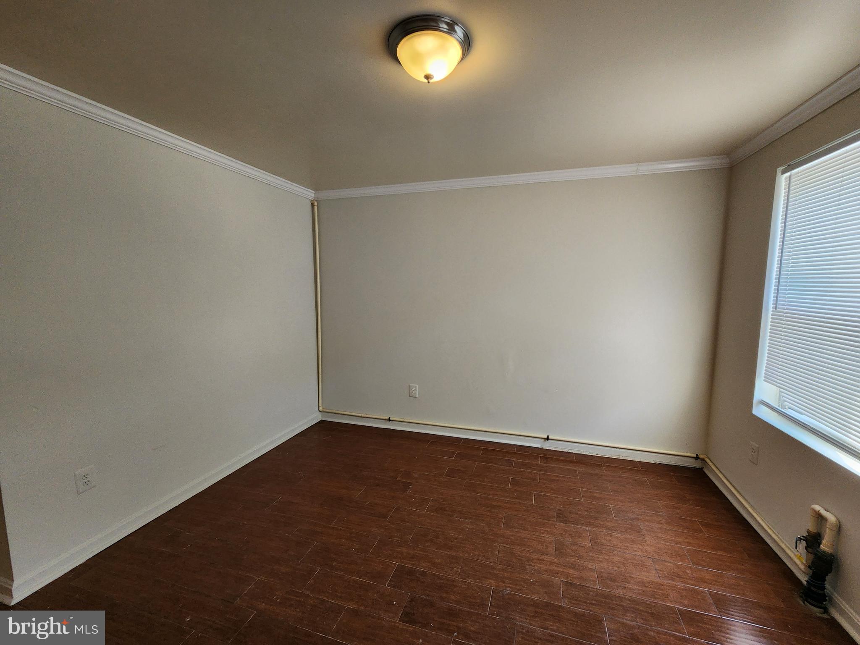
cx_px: 430
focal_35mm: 13
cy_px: 322
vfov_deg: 89.9
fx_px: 323
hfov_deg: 106.2
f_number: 2.2
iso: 160
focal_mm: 2.2
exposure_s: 1/60
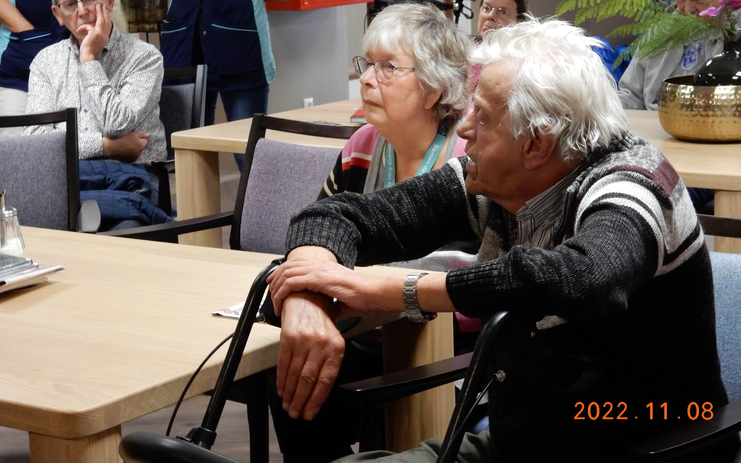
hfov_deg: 23.0
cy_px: 189
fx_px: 1817
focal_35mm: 90
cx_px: 372
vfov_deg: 14.5
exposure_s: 1/15
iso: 400
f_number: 5
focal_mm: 14.9
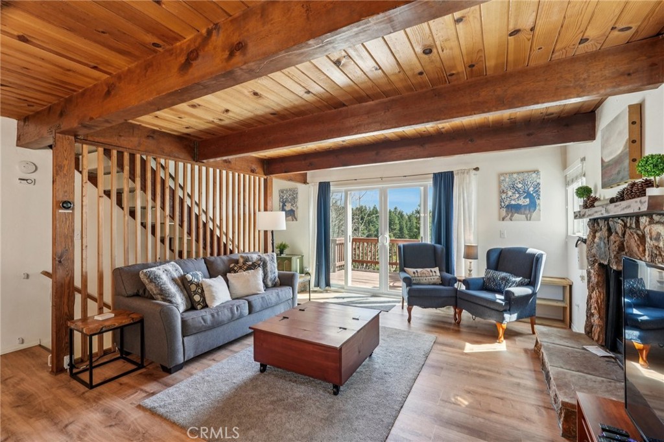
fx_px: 295
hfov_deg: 96.8
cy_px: 221
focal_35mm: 16
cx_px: 332
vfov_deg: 73.7
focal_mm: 16
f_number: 9.5
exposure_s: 1/10
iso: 400
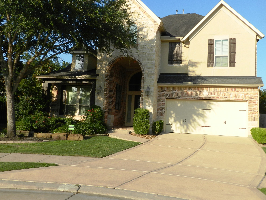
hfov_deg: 55.4
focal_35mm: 33
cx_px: 132
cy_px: 97
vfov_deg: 42.9
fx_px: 254
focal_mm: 5.6
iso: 160
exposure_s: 1/800
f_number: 3.7
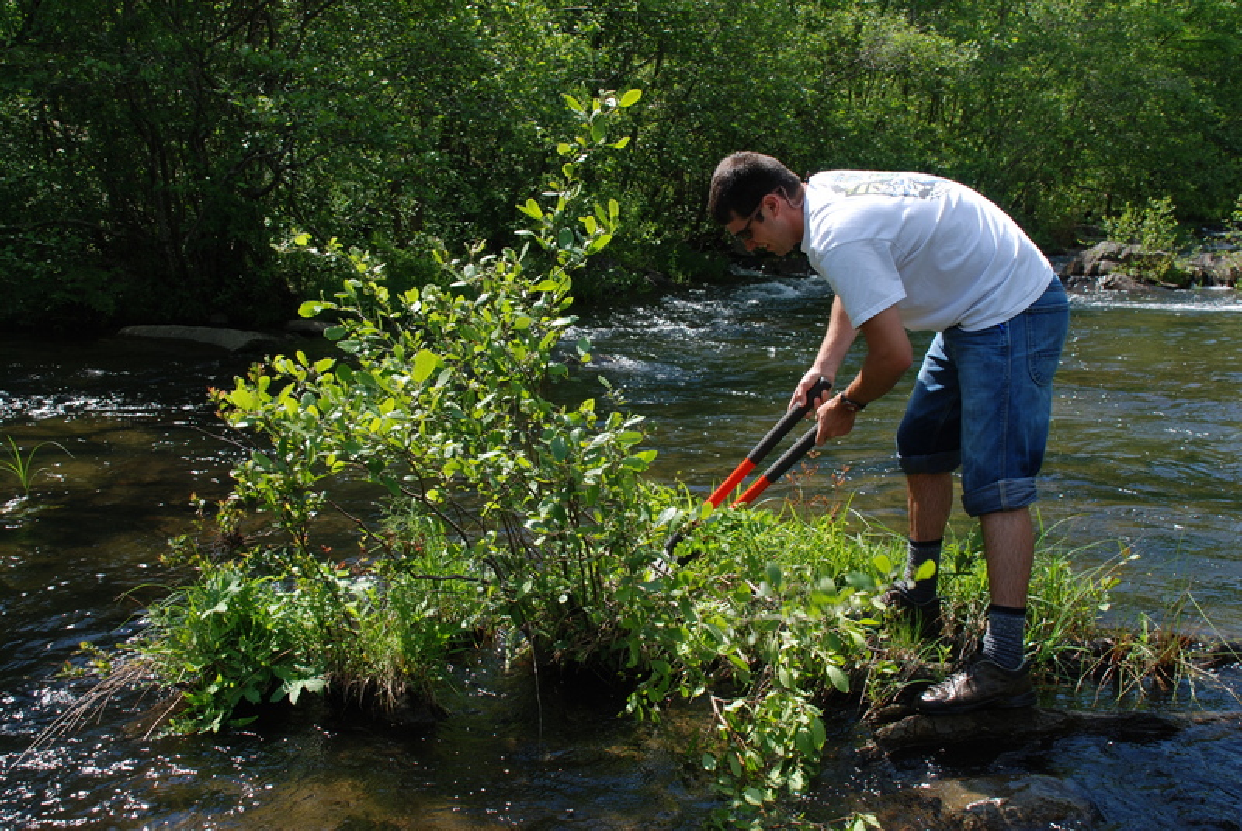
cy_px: 416
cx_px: 621
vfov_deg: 34.3
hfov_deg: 49.5
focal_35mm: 39
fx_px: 1347
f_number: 6.3
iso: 100
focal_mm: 26
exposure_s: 1/160
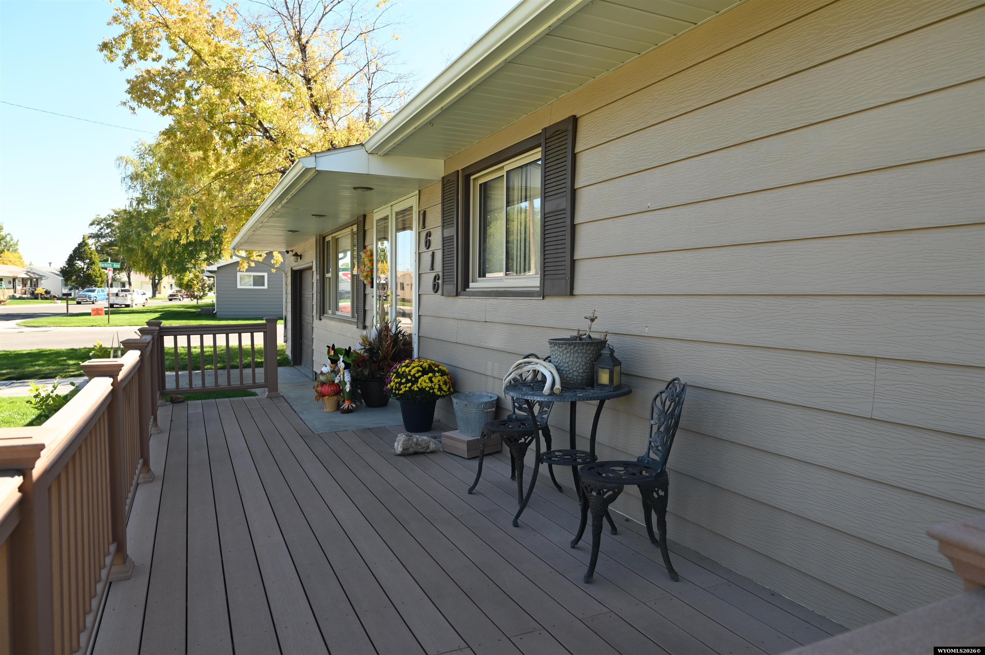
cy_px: 328
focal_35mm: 24
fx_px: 656
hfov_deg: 73.8
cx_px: 492
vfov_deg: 53.1
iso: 400
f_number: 7.1
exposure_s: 1/320
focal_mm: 24
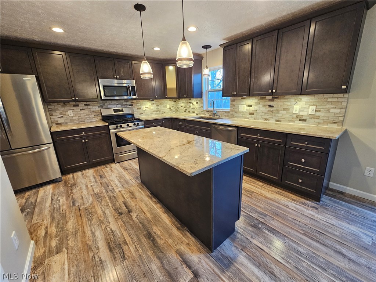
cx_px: 188
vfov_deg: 89.9
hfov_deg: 106.2
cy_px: 141
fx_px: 141
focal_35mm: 13
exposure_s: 1/60
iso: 250
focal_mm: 2.2
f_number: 2.2
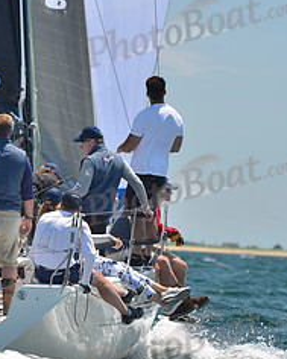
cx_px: 9
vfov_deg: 6.9
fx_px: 2982
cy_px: 129
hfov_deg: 5.5
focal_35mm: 281
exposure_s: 1/1250
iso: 280
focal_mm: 122
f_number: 3.2
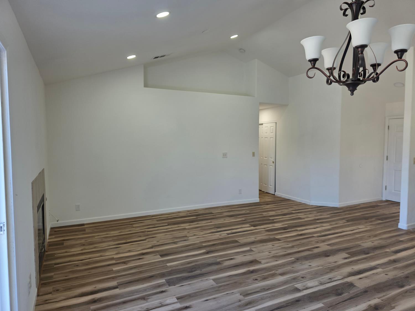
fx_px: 276
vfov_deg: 58.9
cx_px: 208
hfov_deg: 73.9
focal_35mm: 23
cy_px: 156
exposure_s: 1/120
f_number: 1.7
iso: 100
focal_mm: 6.3
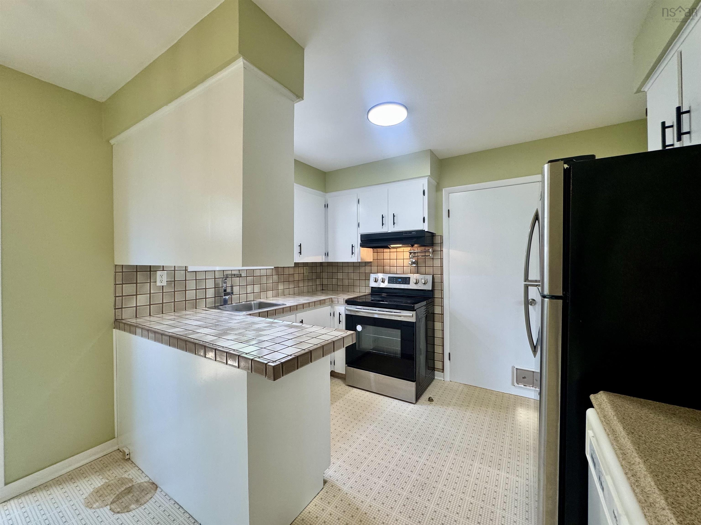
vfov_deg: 85.7
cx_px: 350
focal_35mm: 14
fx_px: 284
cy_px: 262
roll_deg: -0.8
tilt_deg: -1.3
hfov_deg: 102.1
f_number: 2.2
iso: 160
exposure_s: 1/120
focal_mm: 2.22
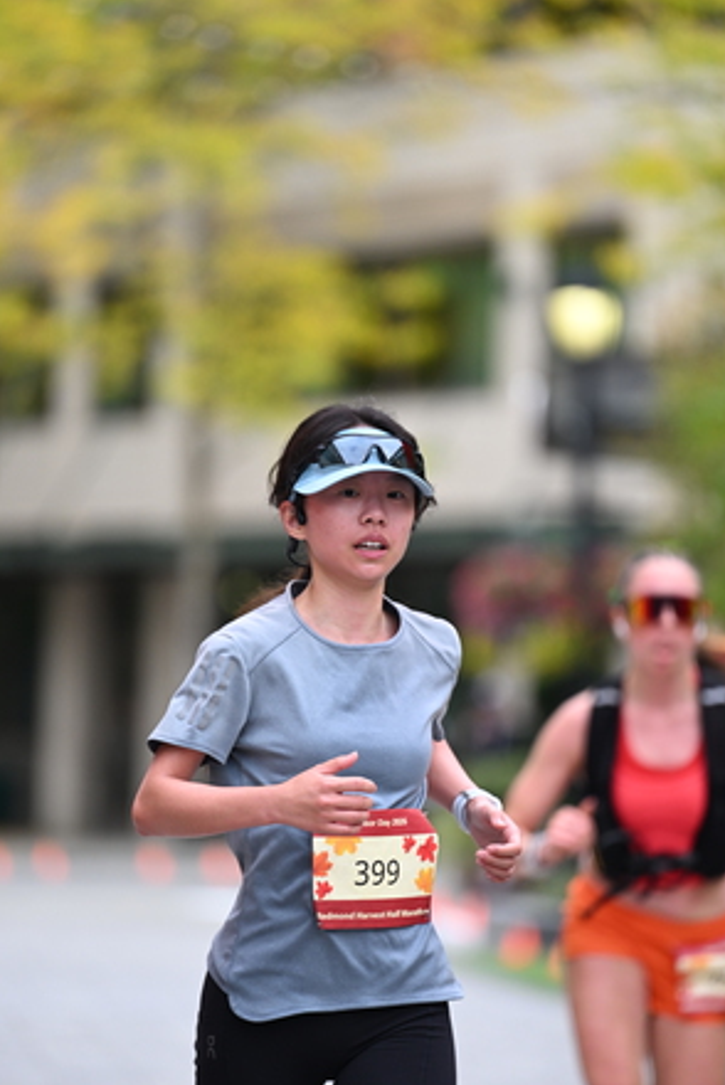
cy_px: 616
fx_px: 7540
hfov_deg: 5.5
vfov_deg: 8.2
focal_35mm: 250
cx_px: 391
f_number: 2.8
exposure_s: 1/2000
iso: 640
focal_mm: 200
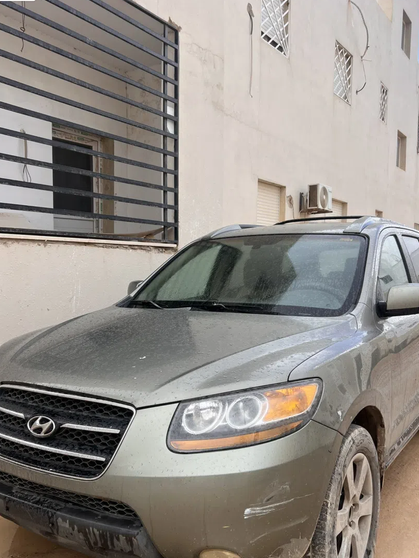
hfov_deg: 43.0
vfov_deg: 55.2
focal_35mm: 33
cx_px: 213
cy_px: 305
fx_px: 532
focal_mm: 5.7
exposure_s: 1/974
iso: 50
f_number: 1.5
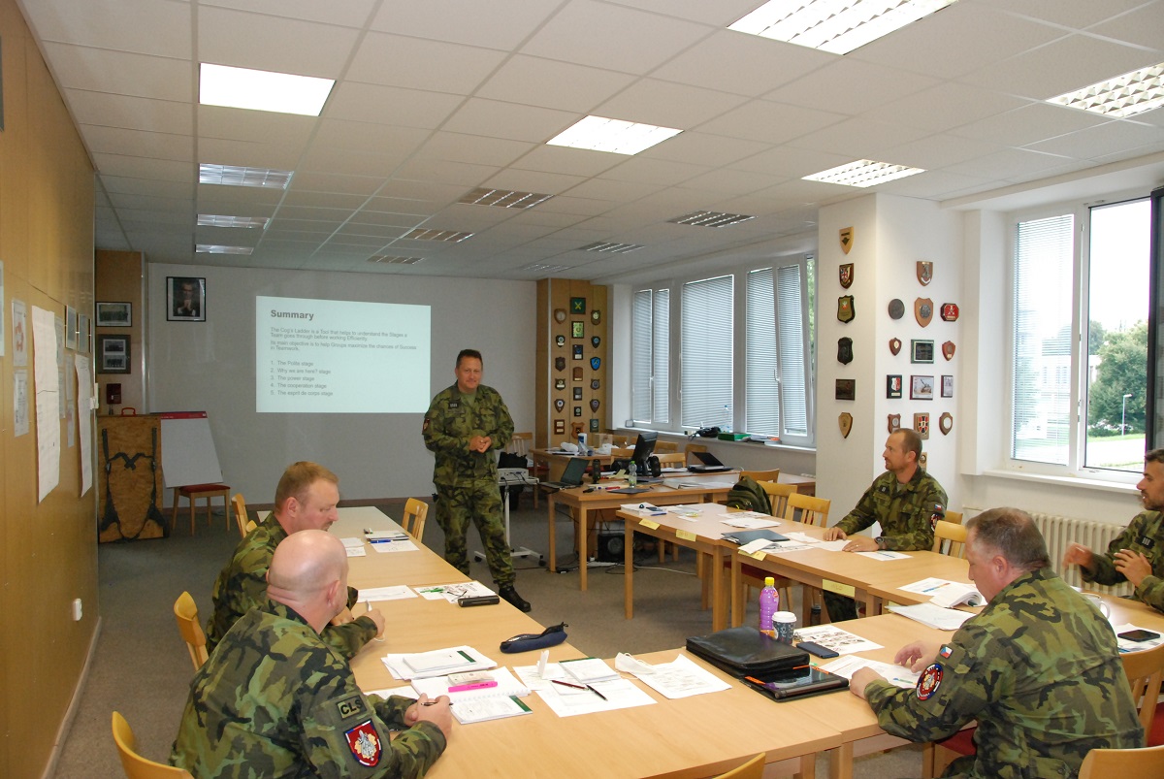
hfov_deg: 70.4
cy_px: 390
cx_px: 582
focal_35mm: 26
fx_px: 825
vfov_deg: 50.5
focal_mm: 17
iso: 1000
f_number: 5
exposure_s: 1/60
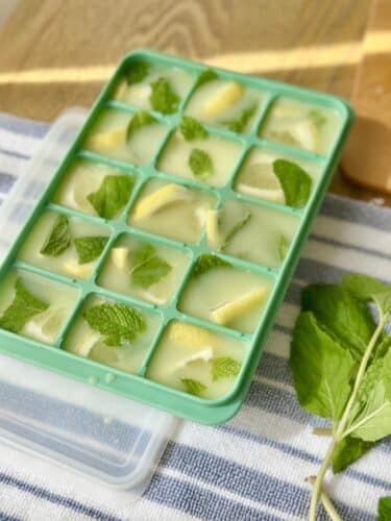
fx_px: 723
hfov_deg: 30.3
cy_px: 260
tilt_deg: -60.4
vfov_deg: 39.7
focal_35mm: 48
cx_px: 196
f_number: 1.78
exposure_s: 1/1305
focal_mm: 6.86
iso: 80
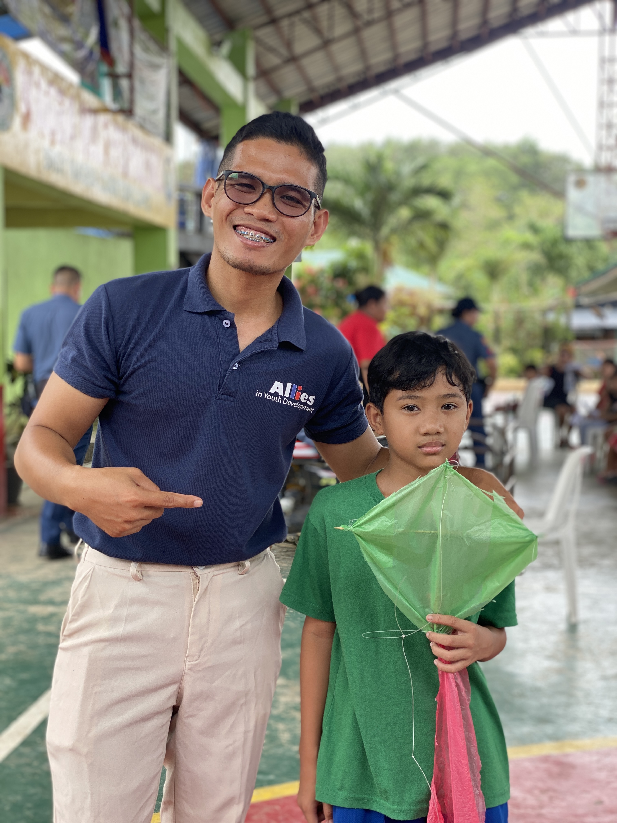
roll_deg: -1.0
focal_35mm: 52
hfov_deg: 28.0
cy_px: 412
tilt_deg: -2.8
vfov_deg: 36.8
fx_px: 1236
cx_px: 308
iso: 25
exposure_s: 1/122
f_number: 2
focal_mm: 6
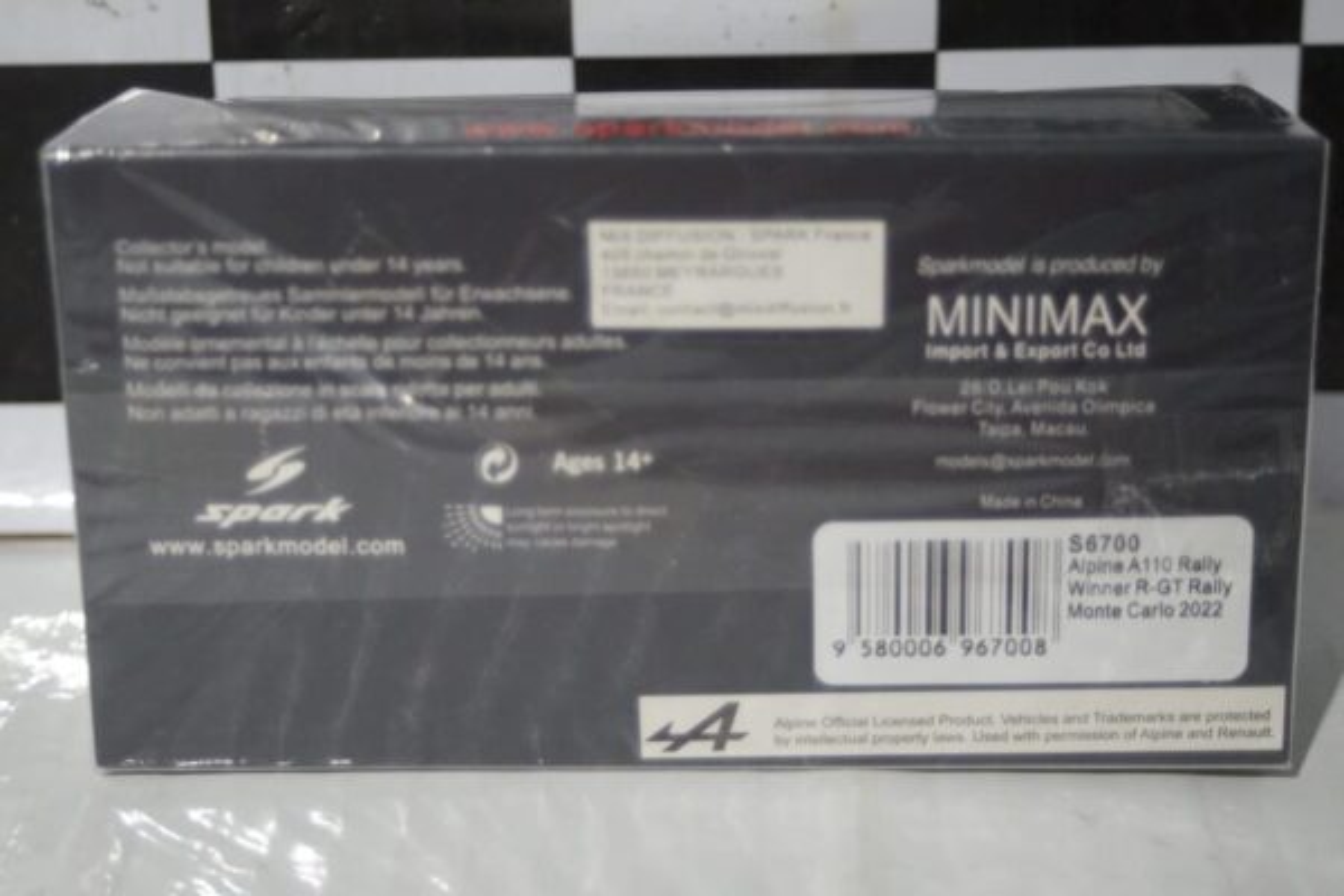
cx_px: 672
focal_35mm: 75
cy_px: 448
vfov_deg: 18.2
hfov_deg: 27.0
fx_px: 2800
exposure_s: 1/160
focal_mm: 50
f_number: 4.5
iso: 2500
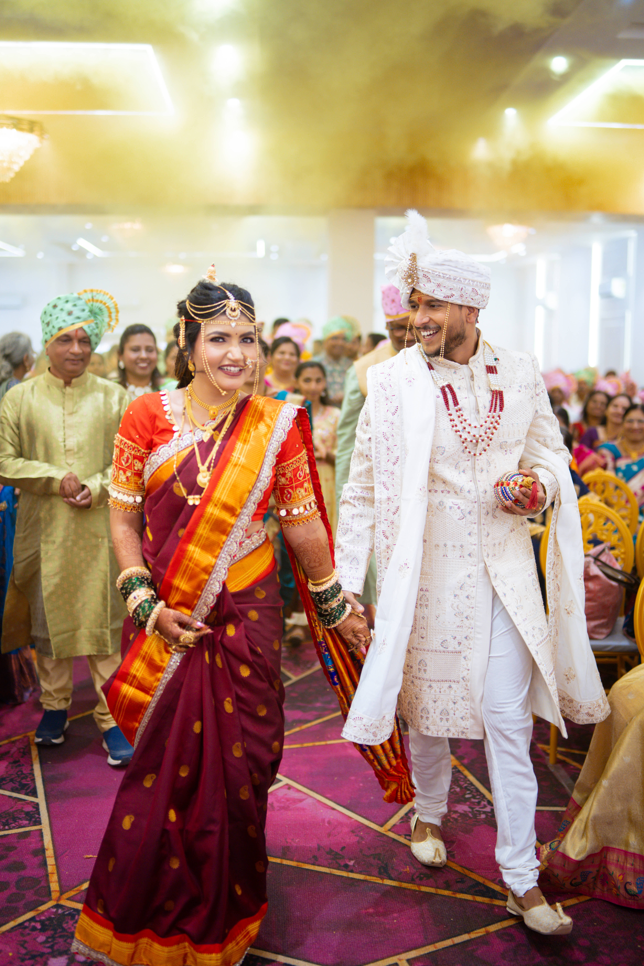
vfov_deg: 54.4
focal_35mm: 35
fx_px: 939
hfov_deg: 37.9
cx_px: 322
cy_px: 483
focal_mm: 35
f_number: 1.4
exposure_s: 1/320
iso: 640
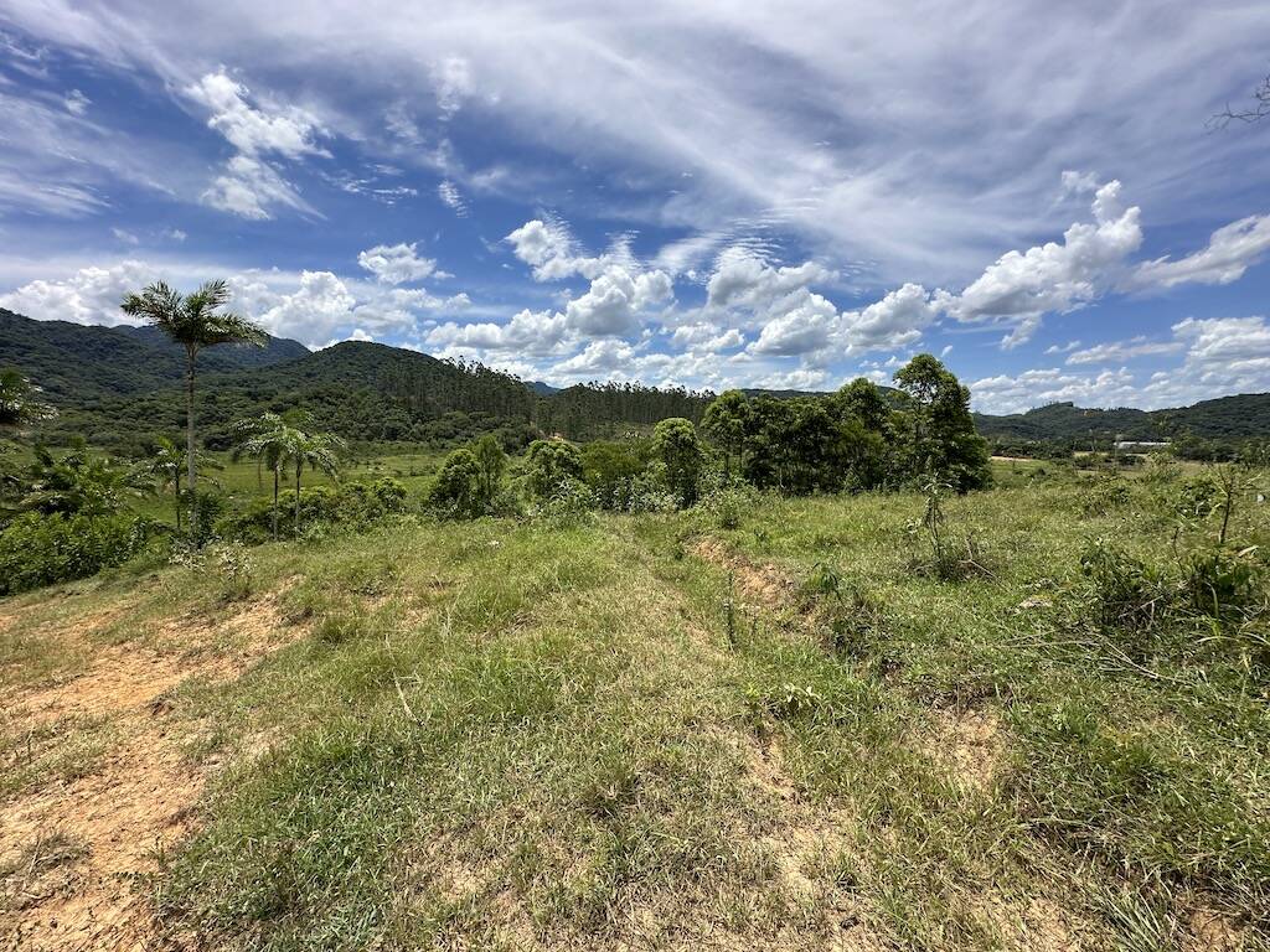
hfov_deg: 102.1
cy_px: 476
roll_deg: -0.6
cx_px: 635
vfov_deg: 85.7
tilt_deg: -5.6
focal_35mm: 14
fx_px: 514
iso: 50
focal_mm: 2.22
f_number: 2.2
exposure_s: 1/2681
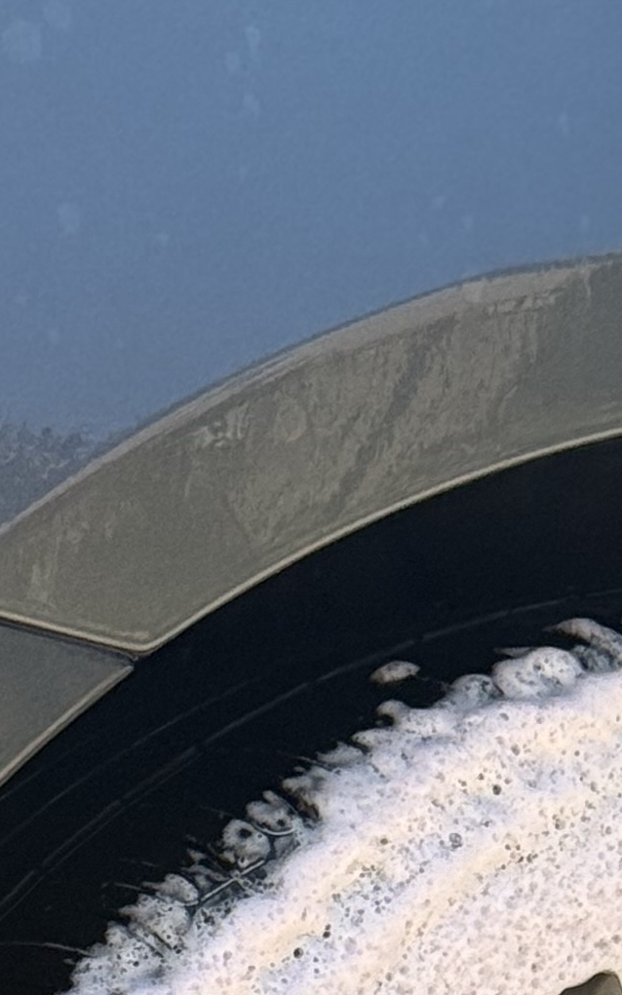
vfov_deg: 9.8
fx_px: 5452
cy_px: 1878
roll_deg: +0.2
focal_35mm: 201
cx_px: 814
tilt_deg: -9.6
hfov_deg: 6.5
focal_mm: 6.76
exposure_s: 1/1838
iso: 100
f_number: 1.78
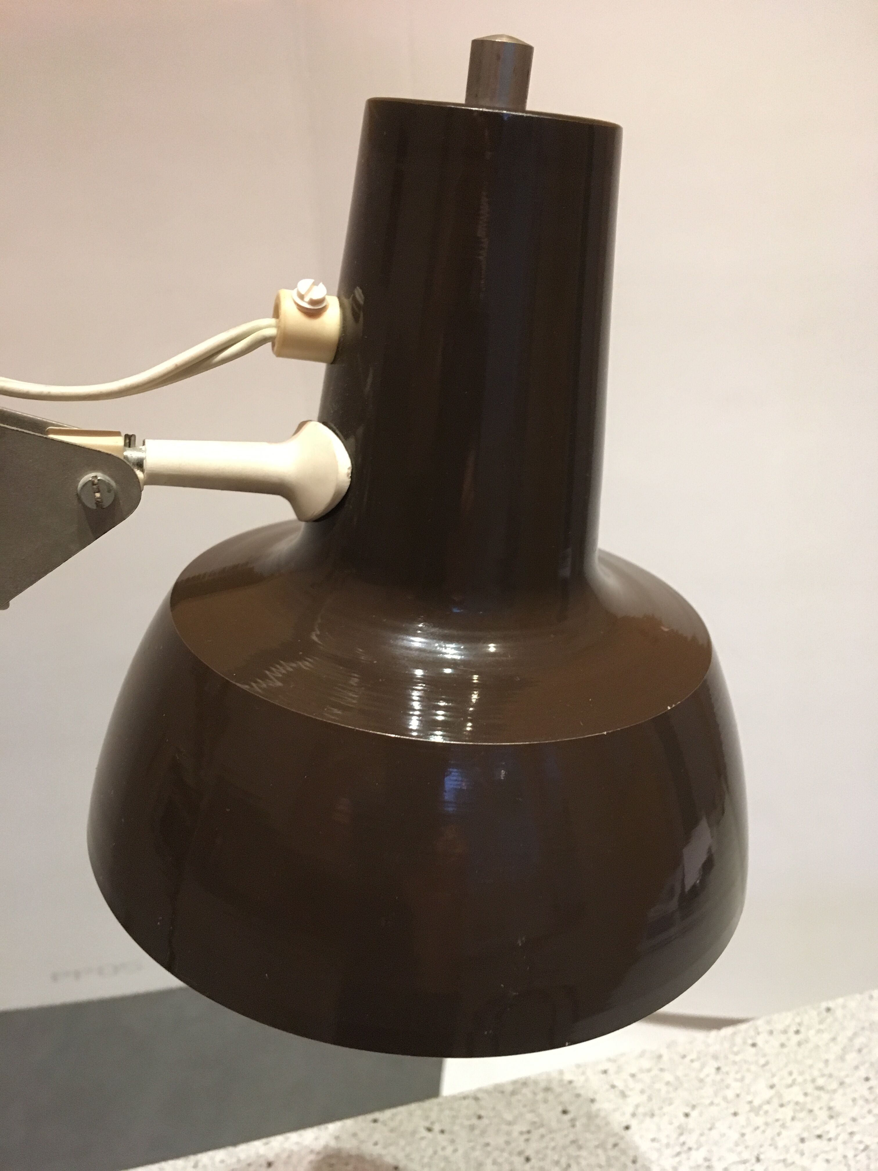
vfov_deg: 61.7
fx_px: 981
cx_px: 439
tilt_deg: -29.9
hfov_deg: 48.2
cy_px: 586
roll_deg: -1.1
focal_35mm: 29
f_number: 2.2
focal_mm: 4.15
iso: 250
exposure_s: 1/33
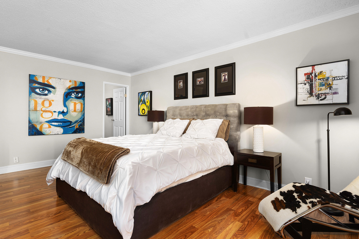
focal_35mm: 17
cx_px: 180
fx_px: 170
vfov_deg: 70.4
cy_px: 120
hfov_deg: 93.3
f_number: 7.1
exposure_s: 1/160
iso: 320
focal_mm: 17
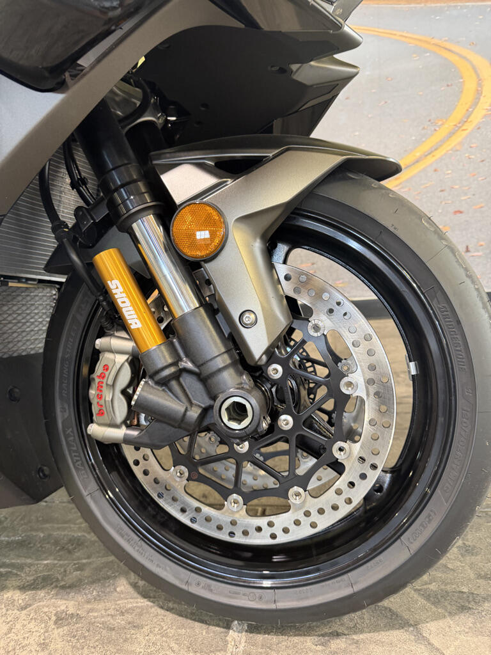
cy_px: 328
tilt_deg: -14.3
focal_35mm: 24
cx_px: 246
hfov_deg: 56.8
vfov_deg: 71.6
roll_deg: +5.8
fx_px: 454
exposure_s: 1/60
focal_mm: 6.76
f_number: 1.78
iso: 250
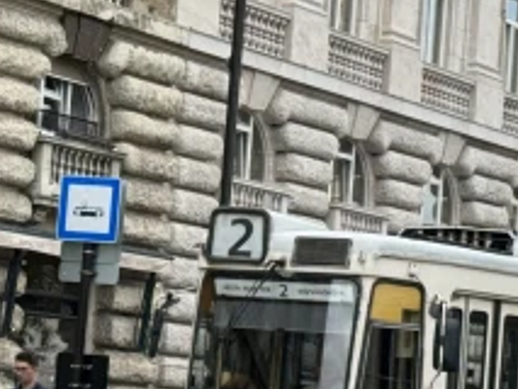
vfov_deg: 8.8
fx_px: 2530
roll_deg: -4.7
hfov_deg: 11.7
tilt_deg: +3.0
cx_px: 331
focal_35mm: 169
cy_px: 274
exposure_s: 1/1524
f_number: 1.78
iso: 64
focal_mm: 6.86
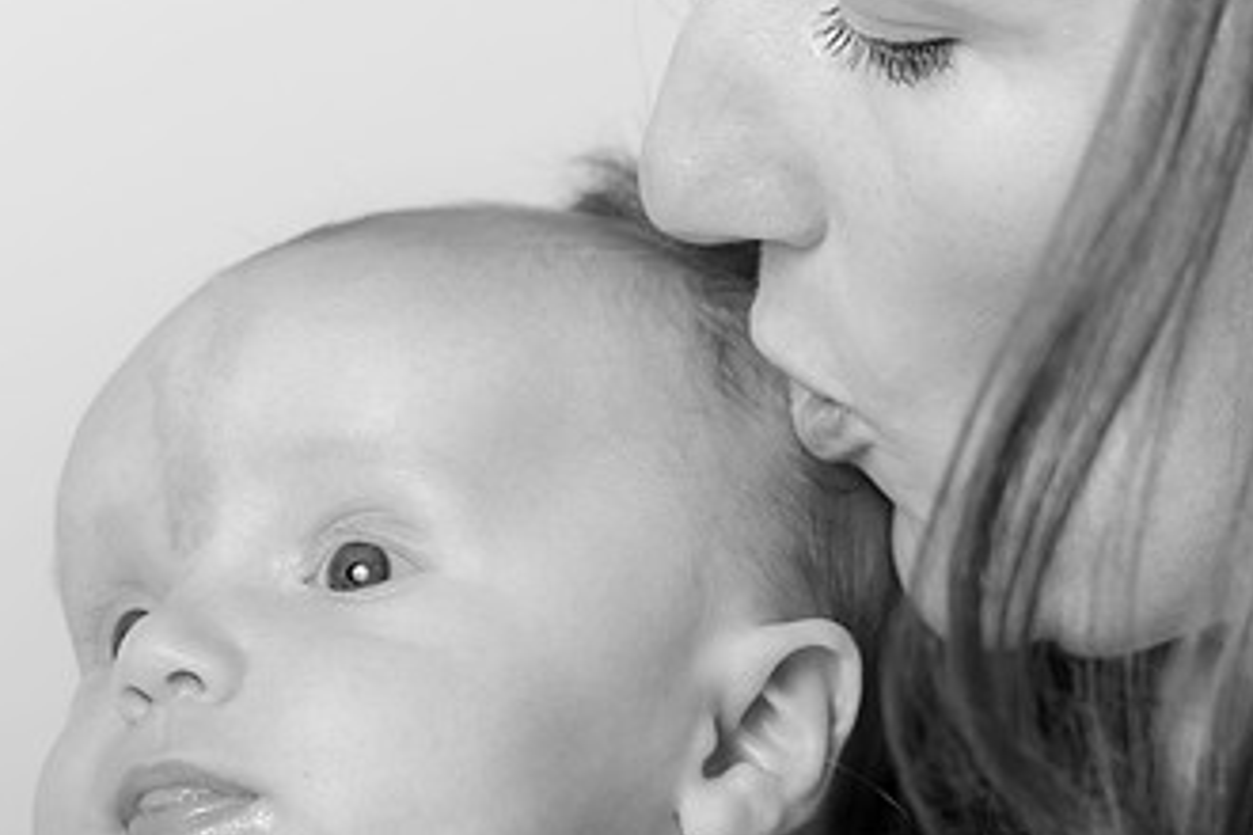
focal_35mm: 334
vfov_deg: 4.1
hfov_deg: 6.2
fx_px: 11624
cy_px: 524
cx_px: 585
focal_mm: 190
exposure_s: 1/200
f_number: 5.6
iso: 250
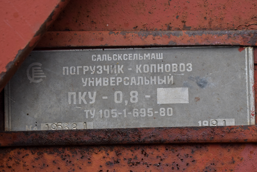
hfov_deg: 29.9
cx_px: 128
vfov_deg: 20.2
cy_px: 86
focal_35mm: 68
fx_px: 482
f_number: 6.3
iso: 400
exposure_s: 1/200
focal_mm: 45
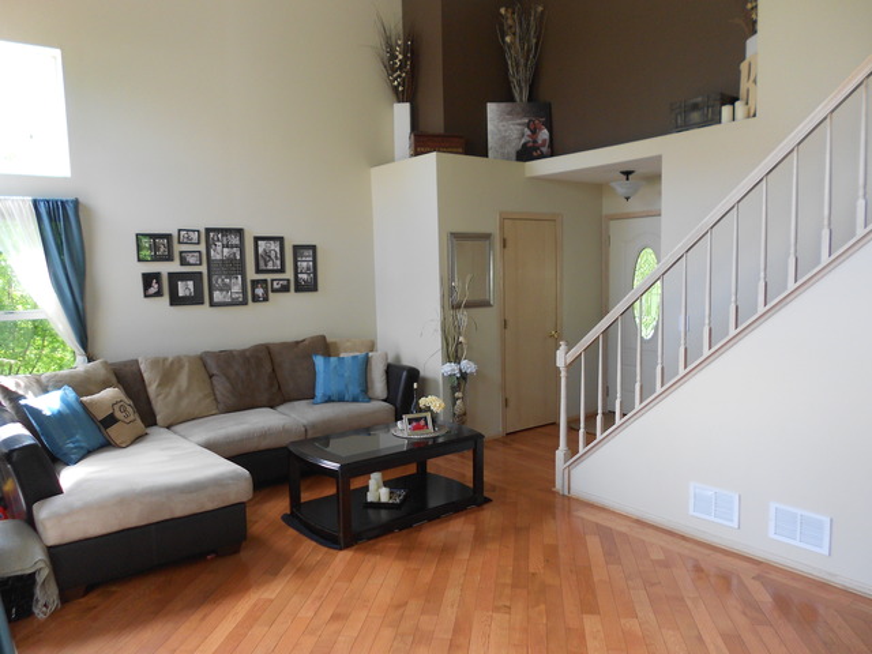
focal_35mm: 26
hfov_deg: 67.3
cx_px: 436
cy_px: 327
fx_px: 655
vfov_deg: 53.1
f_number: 3.2
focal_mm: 4.6
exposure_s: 1/30
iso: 125
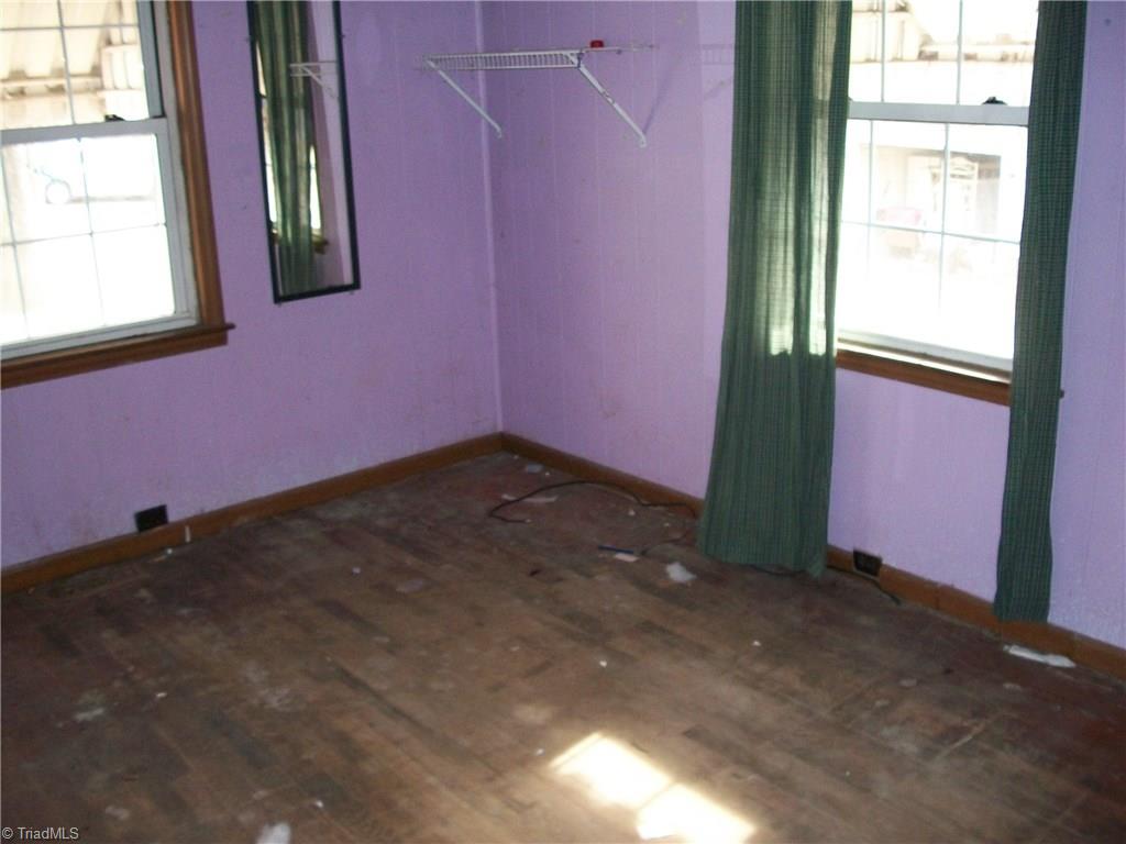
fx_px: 1041
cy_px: 422
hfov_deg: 56.8
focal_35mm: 32
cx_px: 563
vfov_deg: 44.2
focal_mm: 5.7
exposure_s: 1/30
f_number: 2.9
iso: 160
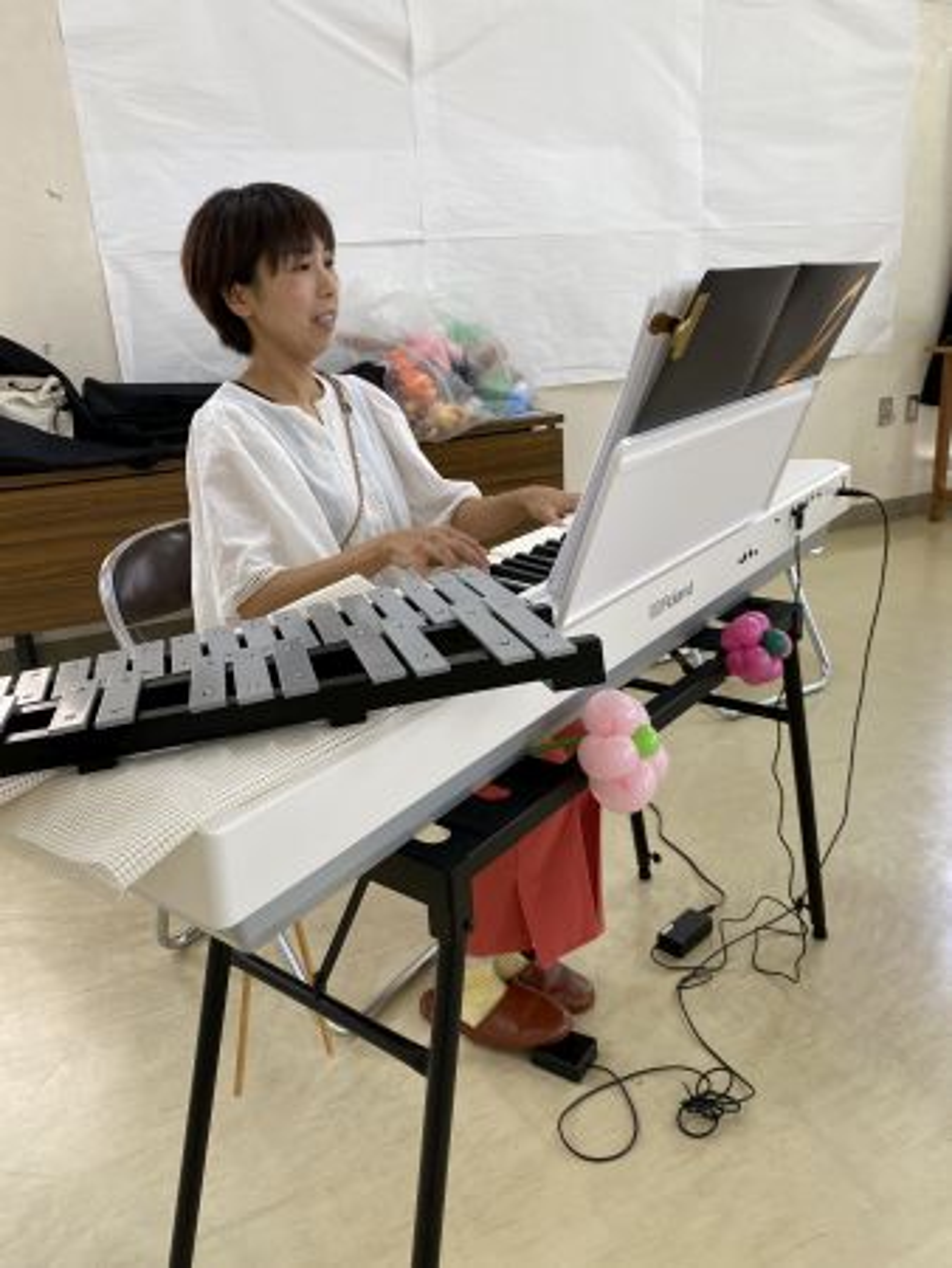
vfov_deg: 67.3
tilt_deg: -18.2
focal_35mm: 26
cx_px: 476
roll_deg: +3.5
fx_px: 952
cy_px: 634
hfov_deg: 53.1
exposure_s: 1/120
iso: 80
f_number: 1.8
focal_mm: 4.25
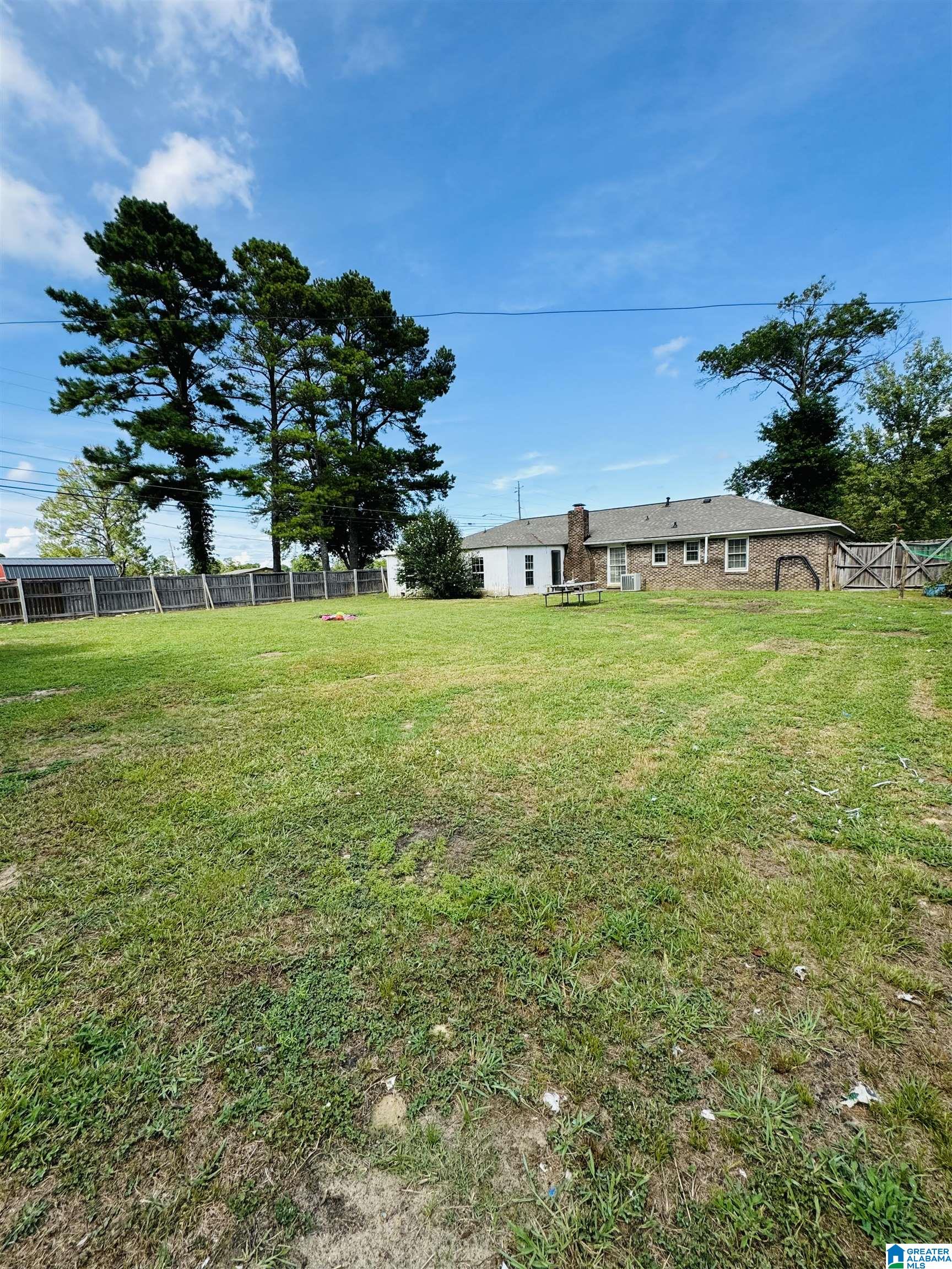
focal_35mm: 14
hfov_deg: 85.7
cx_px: 476
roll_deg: +2.5
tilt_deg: -7.3
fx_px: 513
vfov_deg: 102.1
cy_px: 634
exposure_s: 1/840
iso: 40
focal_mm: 2.22
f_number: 2.2
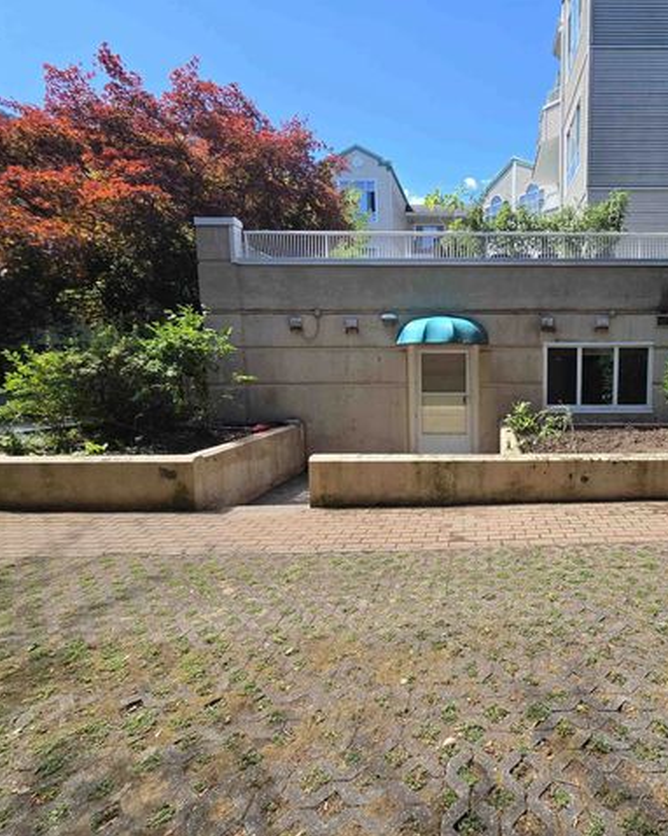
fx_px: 420
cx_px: 497
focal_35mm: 17
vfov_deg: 89.7
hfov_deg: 71.9
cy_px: 418
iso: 50
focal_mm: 2.2
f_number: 2.2
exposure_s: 1/825
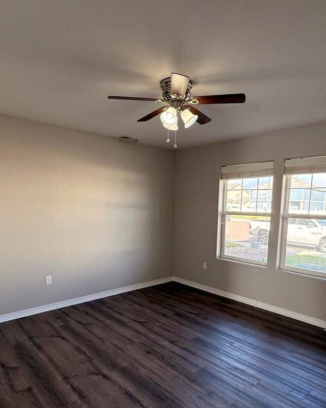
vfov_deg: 71.9
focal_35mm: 23
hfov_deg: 60.7
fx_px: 278
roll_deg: -1.4
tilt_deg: -7.2
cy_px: 243
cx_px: 178
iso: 125
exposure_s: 1/99
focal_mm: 2.22
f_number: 2.2
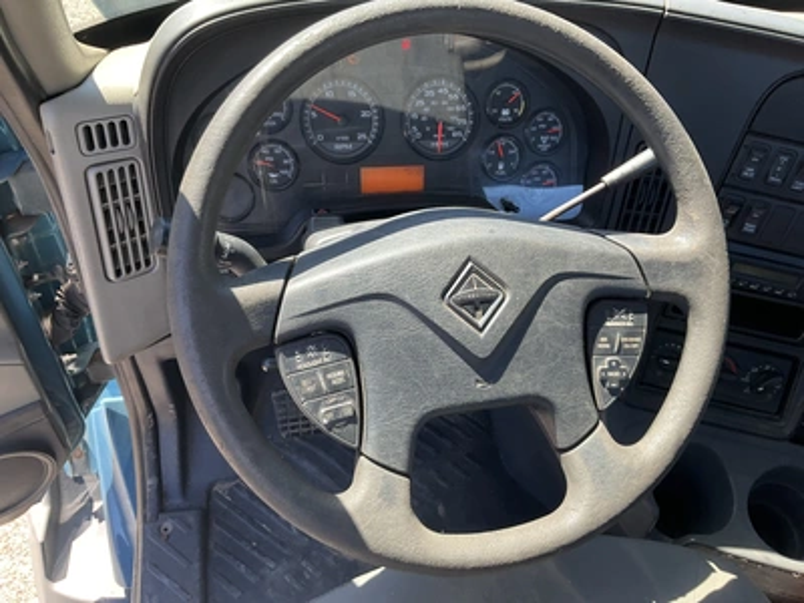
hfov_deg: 61.7
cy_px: 302
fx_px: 674
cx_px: 402
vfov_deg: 48.2
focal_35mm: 29
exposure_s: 1/122
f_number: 1.8
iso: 25
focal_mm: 3
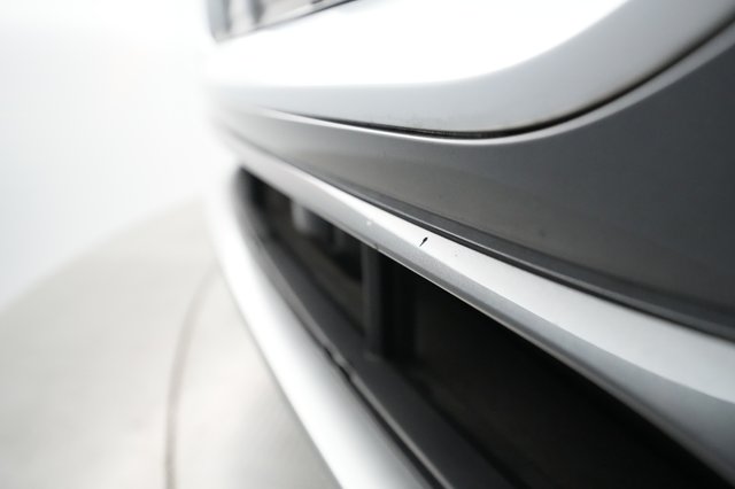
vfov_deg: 46.4
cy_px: 244
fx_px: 571
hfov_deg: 65.5
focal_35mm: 28
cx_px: 368
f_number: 5
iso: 10000
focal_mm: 28
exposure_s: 1/100
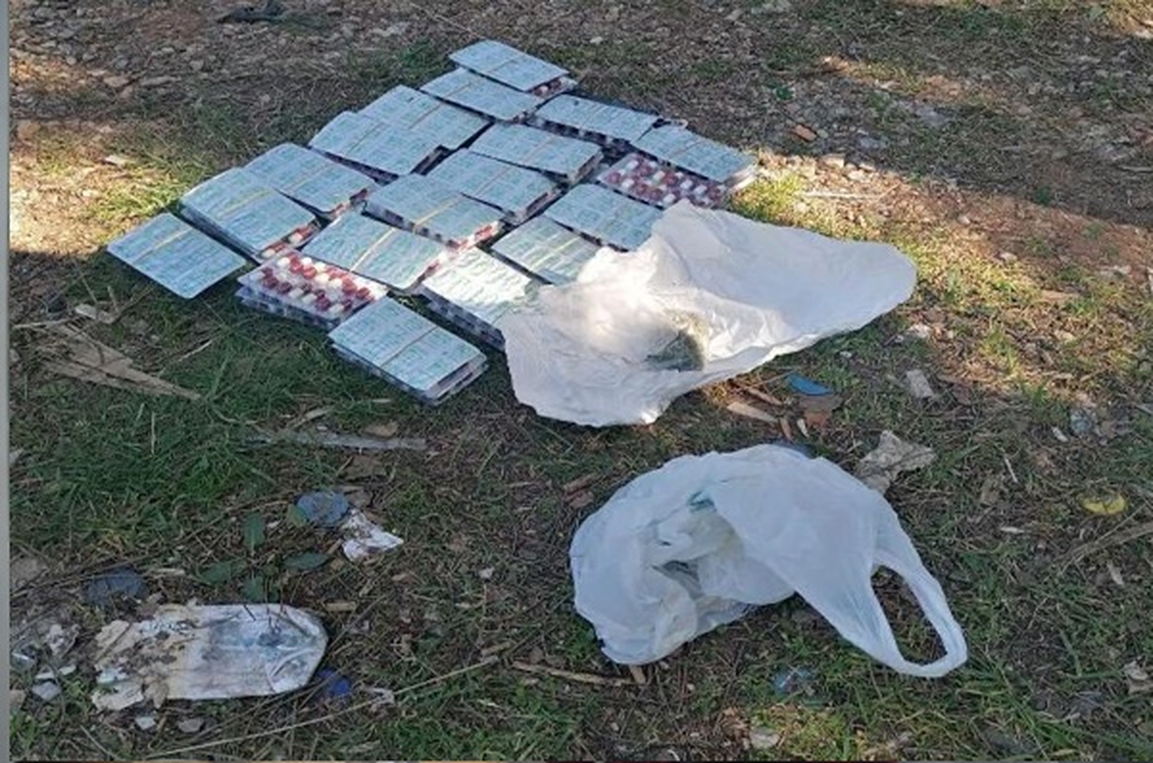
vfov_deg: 13.4
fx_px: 3259
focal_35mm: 102
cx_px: 576
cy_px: 382
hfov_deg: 20.1
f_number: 5.6
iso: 360
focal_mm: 68
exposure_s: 1/500
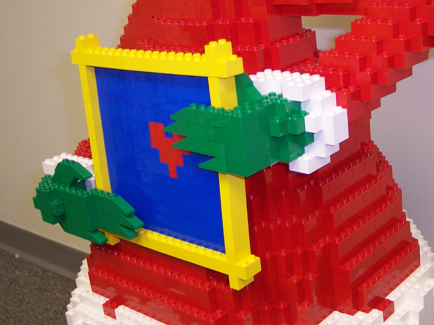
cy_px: 121
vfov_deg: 26.4
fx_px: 689
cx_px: 281
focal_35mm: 55
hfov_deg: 34.7
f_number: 2.8
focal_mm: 8
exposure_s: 1/30
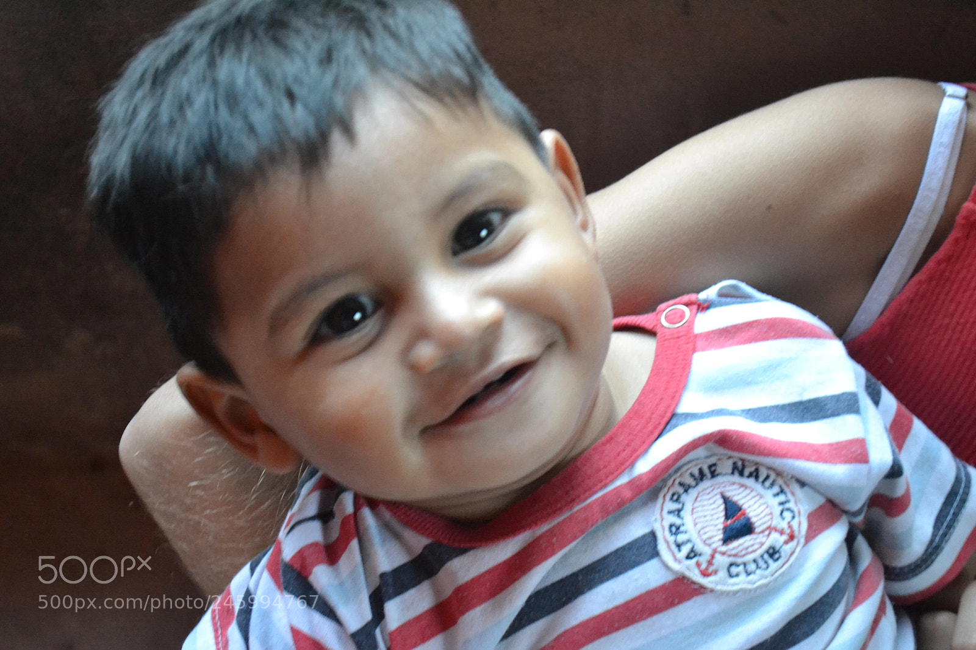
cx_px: 488
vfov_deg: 16.5
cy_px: 325
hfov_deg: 24.6
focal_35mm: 82
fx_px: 2236
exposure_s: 1/60
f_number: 5.6
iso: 3200
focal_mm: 55
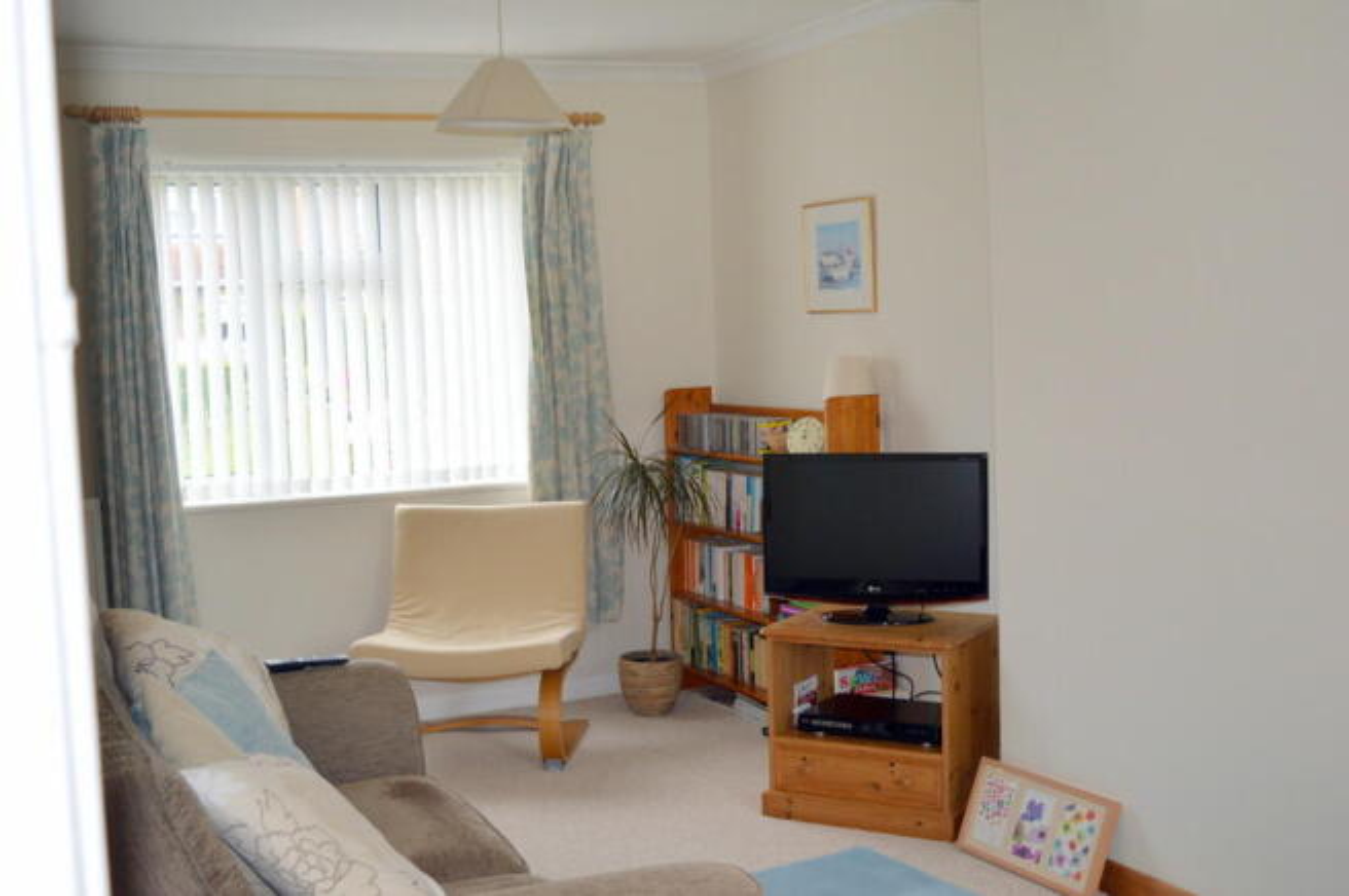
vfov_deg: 30.8
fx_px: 1628
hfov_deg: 45.0
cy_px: 448
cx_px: 674
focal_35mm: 44
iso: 400
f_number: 4.2
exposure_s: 1/100
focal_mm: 29
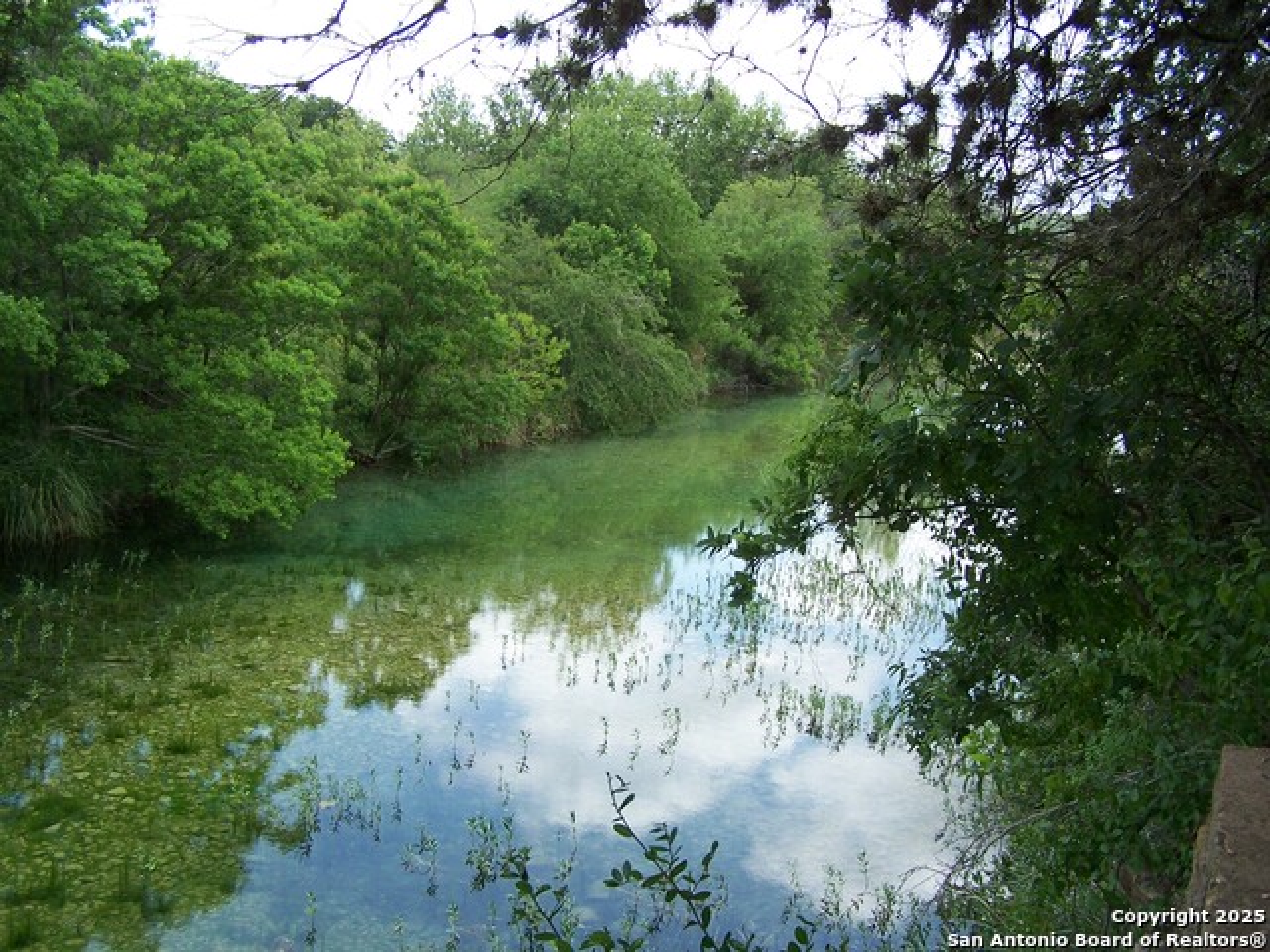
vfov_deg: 37.7
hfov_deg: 49.0
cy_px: 476
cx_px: 635
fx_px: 1394
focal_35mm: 38
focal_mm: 6.3
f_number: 2.8
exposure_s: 1/500
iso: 80
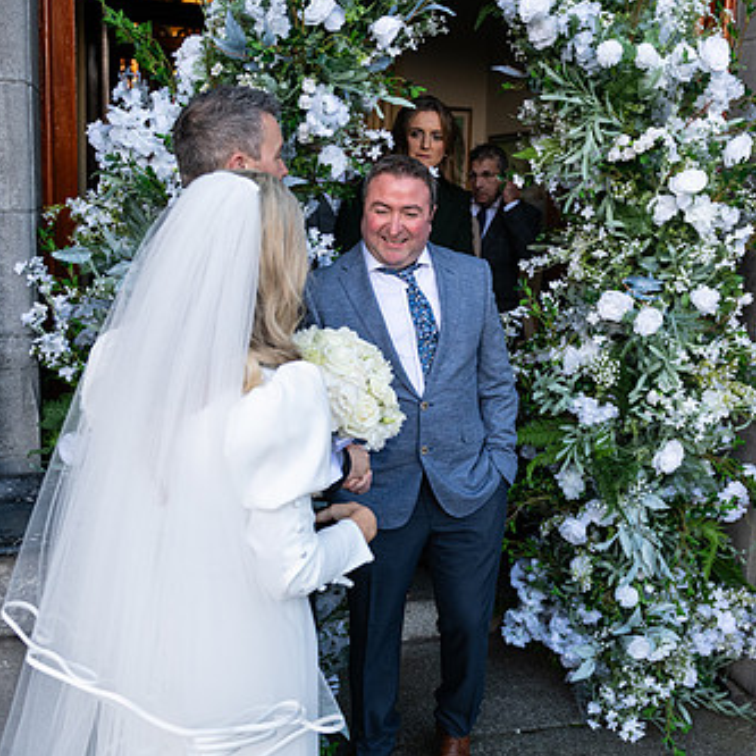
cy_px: 387
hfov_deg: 41.8
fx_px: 988
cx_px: 427
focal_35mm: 40
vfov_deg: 41.9
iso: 500
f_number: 3.5
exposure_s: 1/1000
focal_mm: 27
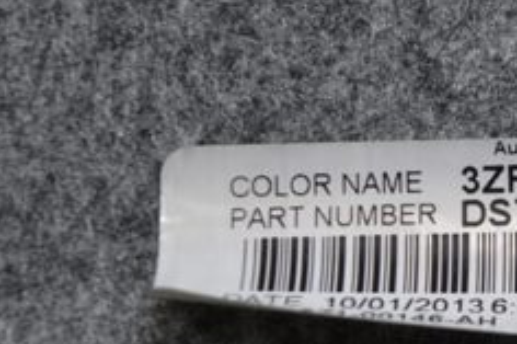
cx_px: 622
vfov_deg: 6.1
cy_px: 299
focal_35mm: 223
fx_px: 3205
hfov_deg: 9.1
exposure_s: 1/60
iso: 450
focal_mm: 55
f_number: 5.6
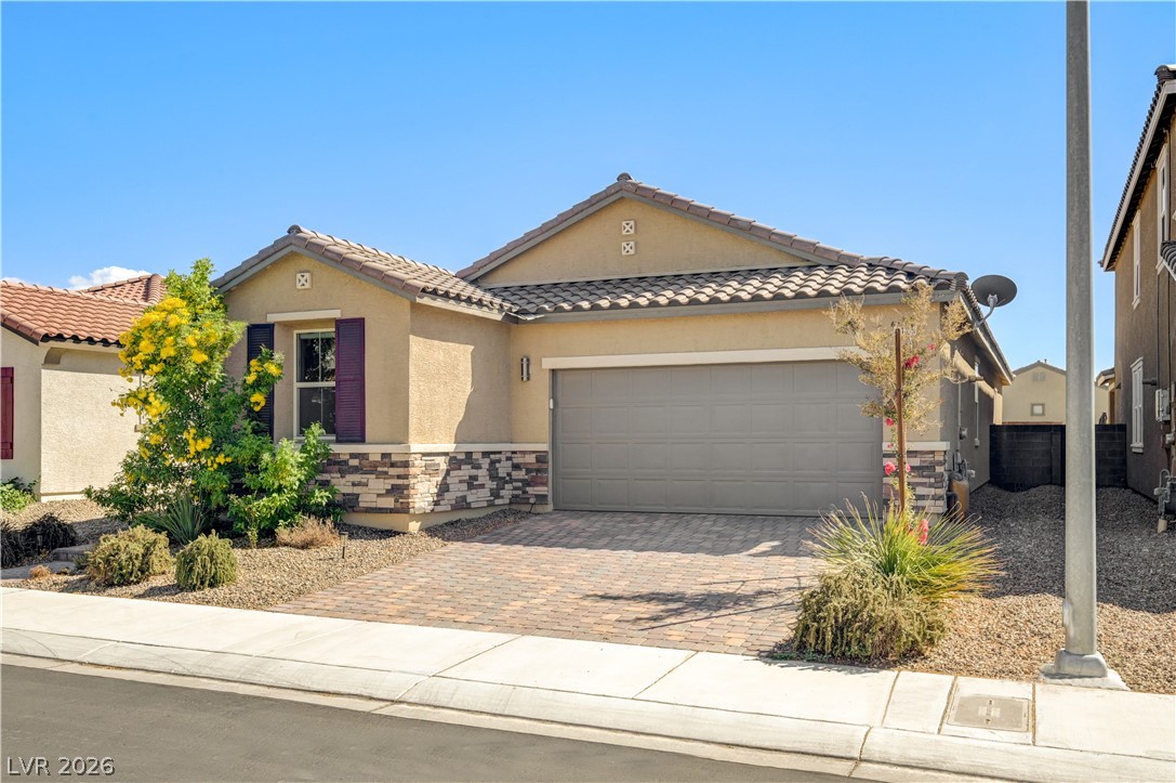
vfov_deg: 43.5
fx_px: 979
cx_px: 588
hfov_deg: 62.0
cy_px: 392
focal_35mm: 30
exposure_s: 1/1000
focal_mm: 30
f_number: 10
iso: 800
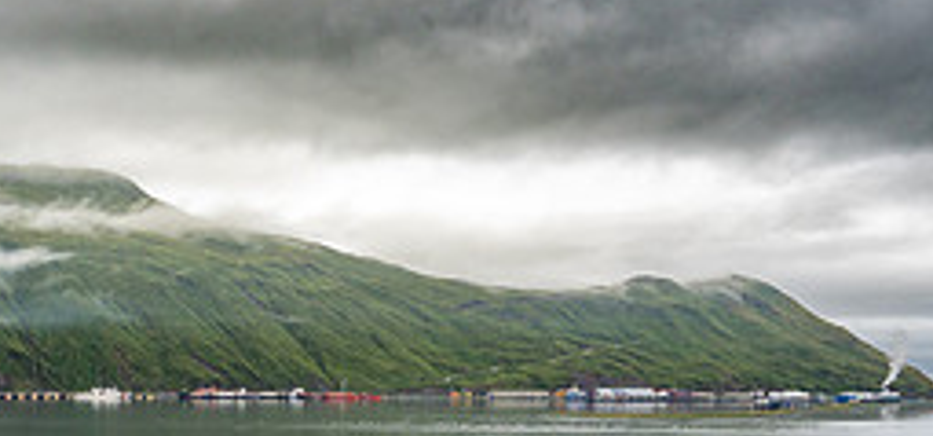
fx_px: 1428
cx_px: 67
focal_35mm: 60
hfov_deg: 33.9
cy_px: 455
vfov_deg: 16.9
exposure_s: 1/125
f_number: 8
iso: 160
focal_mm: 24
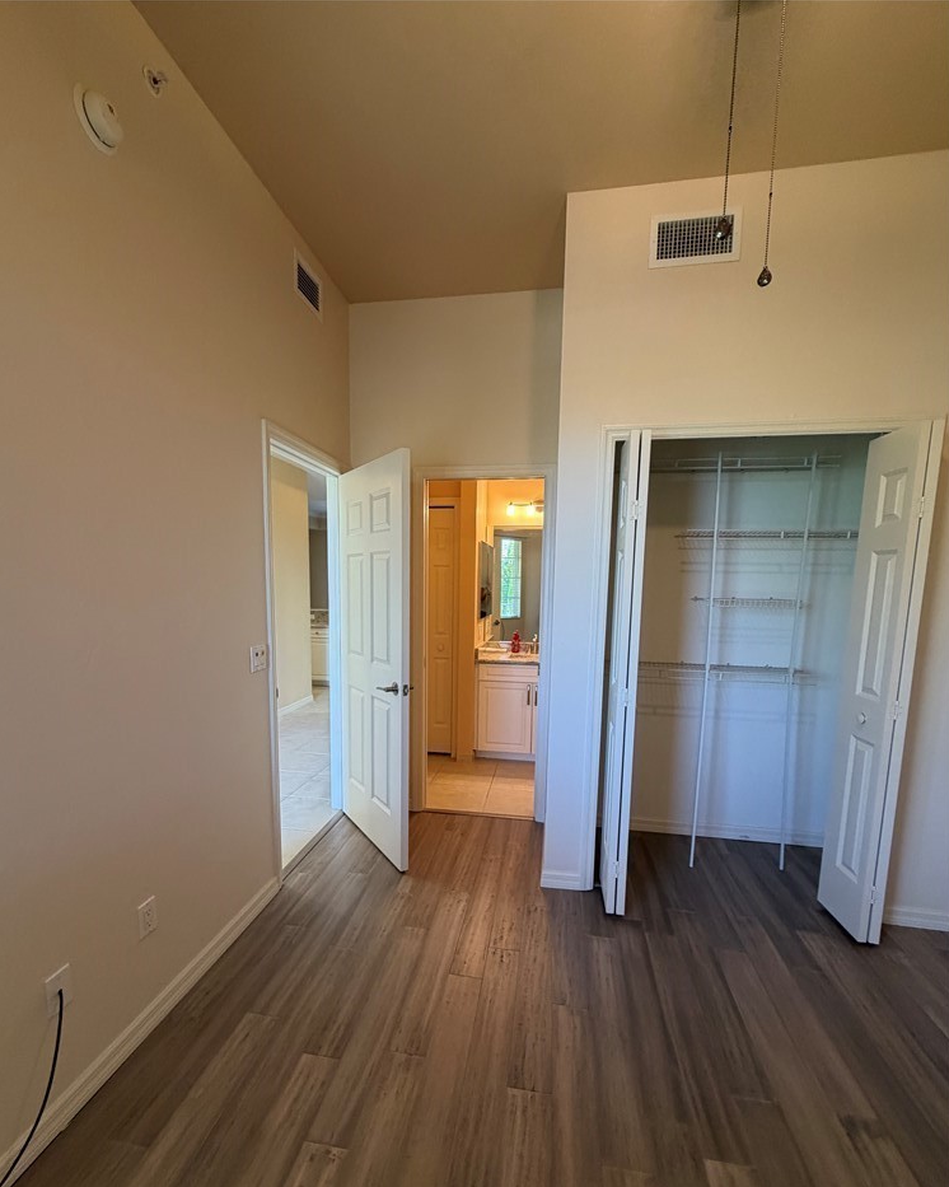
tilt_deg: -7.4
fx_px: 527
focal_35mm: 15
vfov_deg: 96.5
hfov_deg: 84.0
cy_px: 650
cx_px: 464
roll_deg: -1.0
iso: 250
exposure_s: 1/60
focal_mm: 2.22
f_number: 2.2
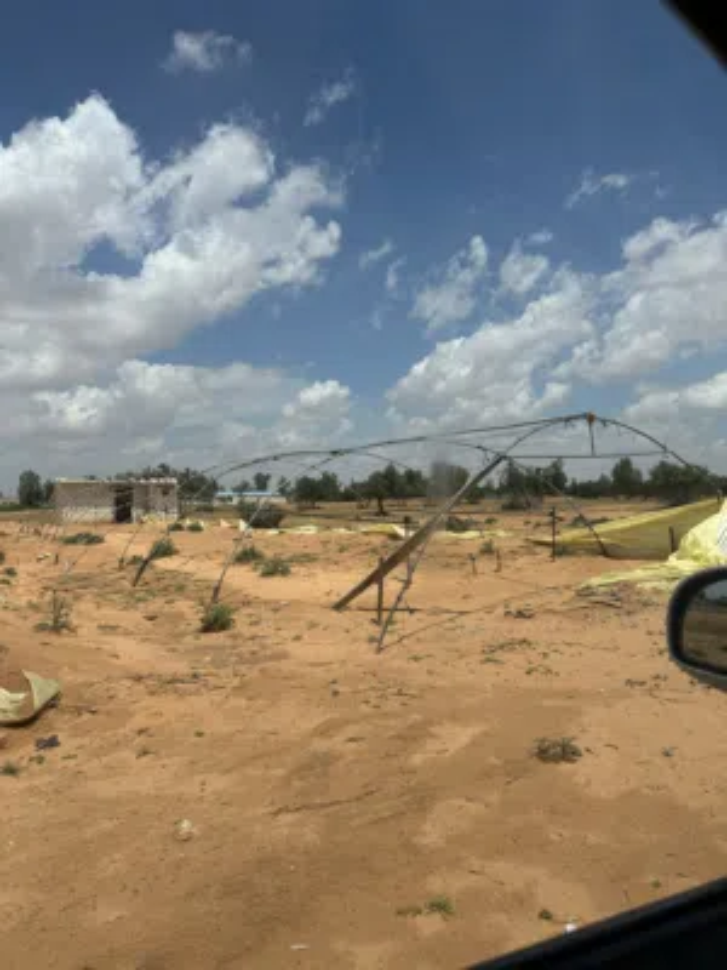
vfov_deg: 71.6
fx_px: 672
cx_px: 364
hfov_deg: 56.8
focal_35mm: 24
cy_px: 485
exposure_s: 1/8929
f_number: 1.78
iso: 80
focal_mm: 6.86
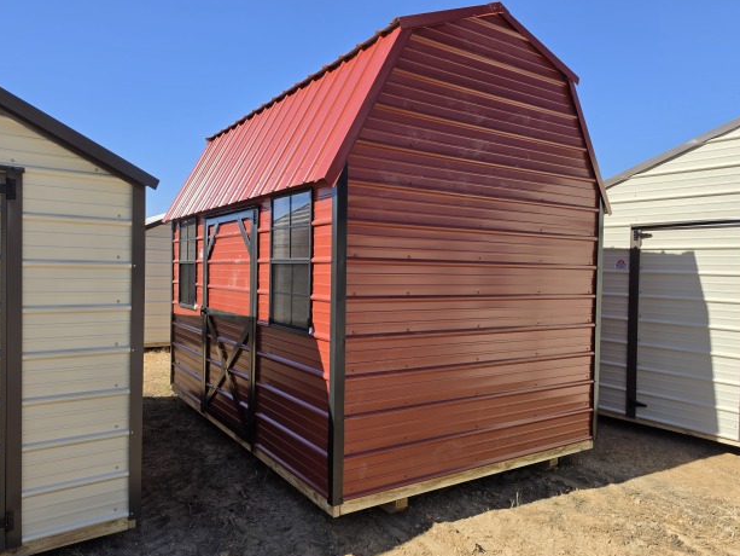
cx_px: 363
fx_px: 513
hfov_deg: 71.6
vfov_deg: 56.8
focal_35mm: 24
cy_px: 284
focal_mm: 6.5
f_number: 1.4
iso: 64
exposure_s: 1/6352
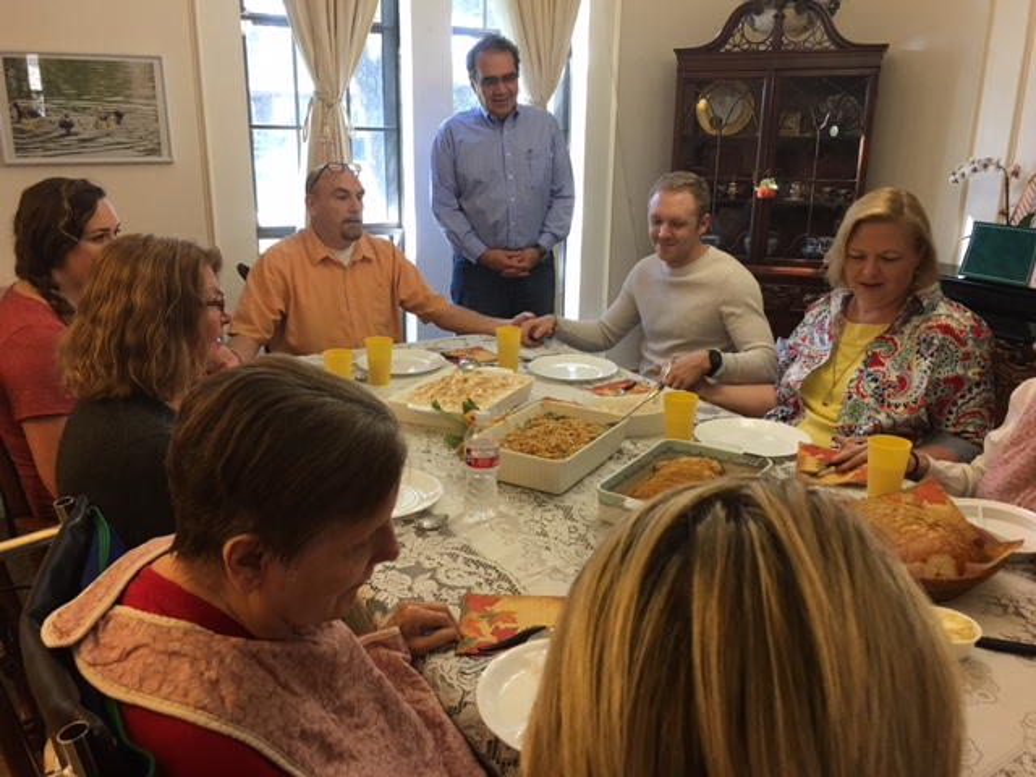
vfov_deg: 48.2
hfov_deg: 61.7
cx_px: 518
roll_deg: -0.9
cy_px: 388
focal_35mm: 29
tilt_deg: -14.5
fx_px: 868
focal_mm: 4.15
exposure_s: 1/30
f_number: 2.2
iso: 40
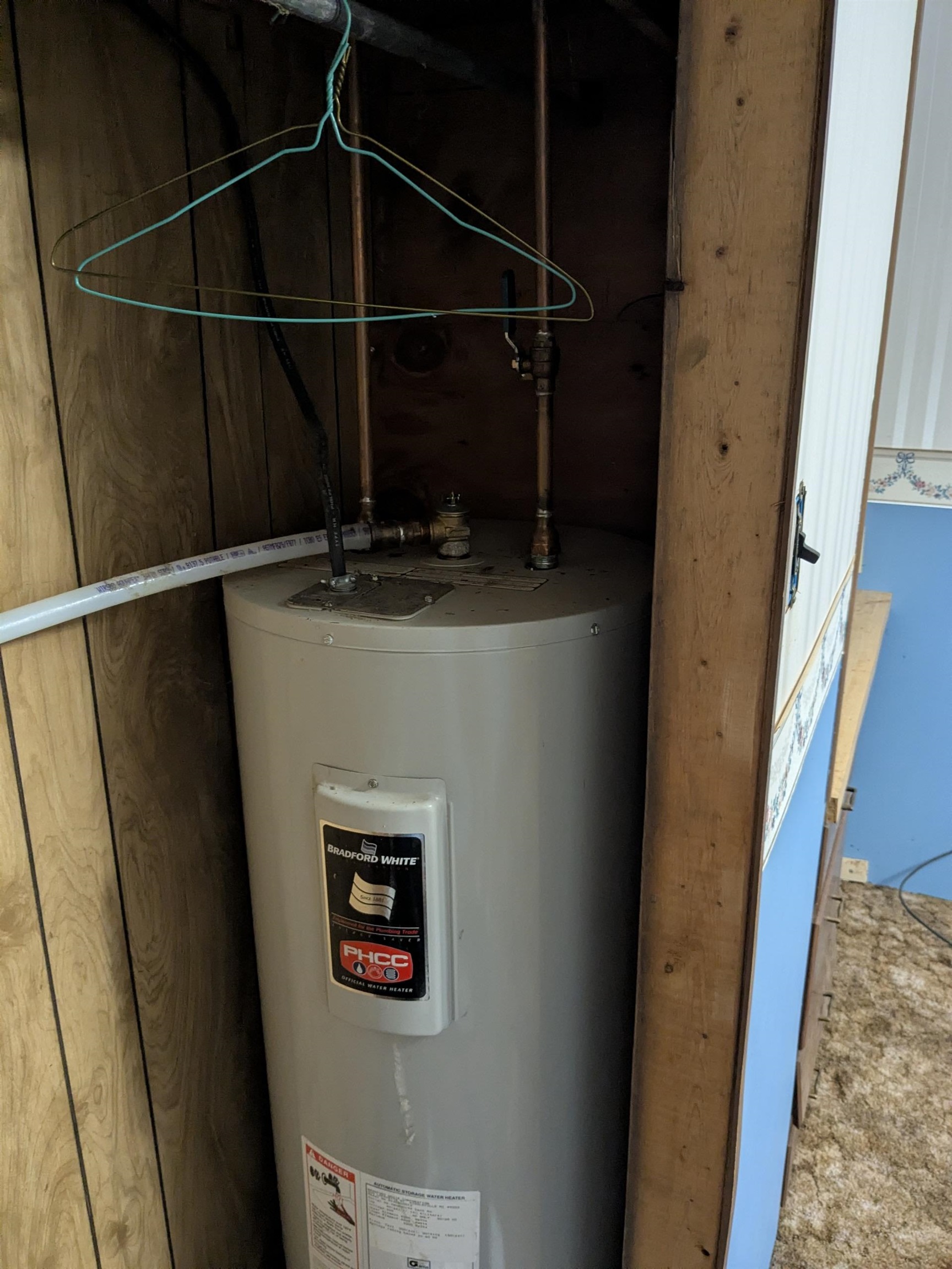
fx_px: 990
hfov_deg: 51.4
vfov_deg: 65.3
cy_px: 634
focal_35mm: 27
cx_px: 476
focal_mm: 4.38
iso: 272
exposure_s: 1/24
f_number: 1.73
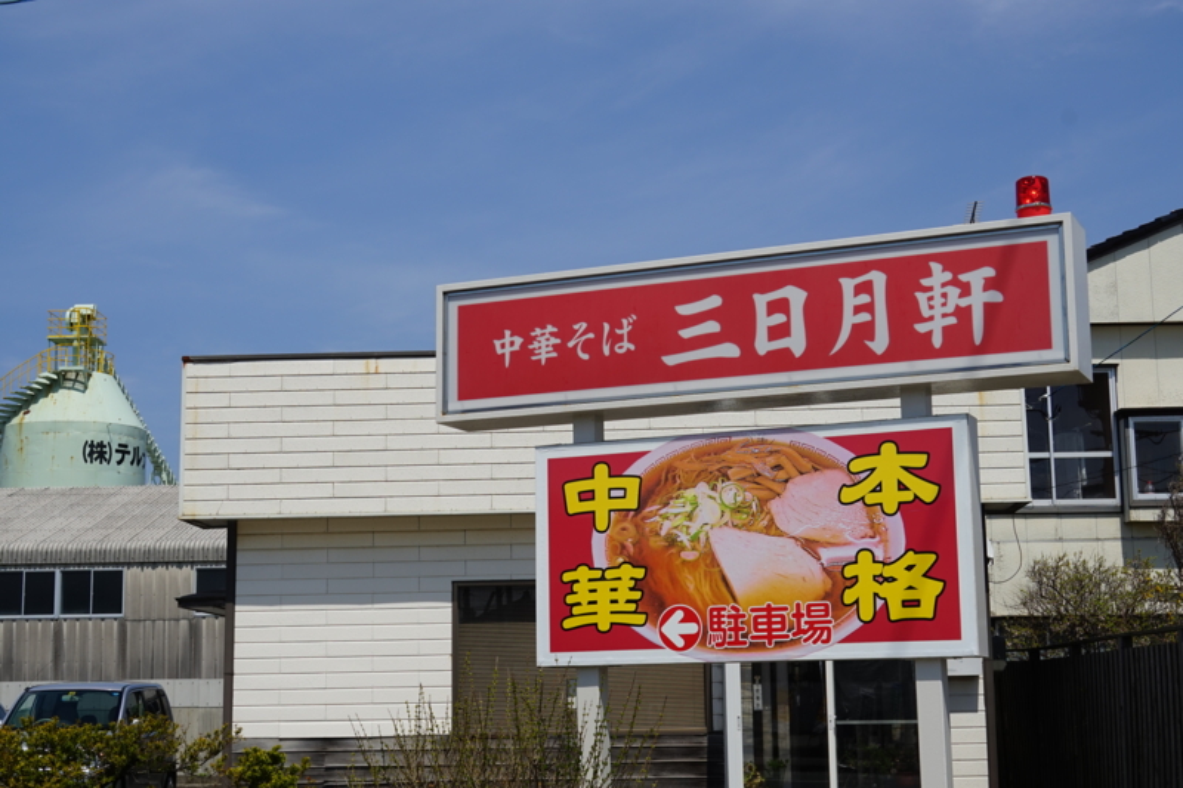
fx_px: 1807
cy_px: 394
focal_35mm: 55
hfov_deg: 36.3
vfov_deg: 24.6
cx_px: 592
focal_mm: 37
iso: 100
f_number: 11
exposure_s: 1/350
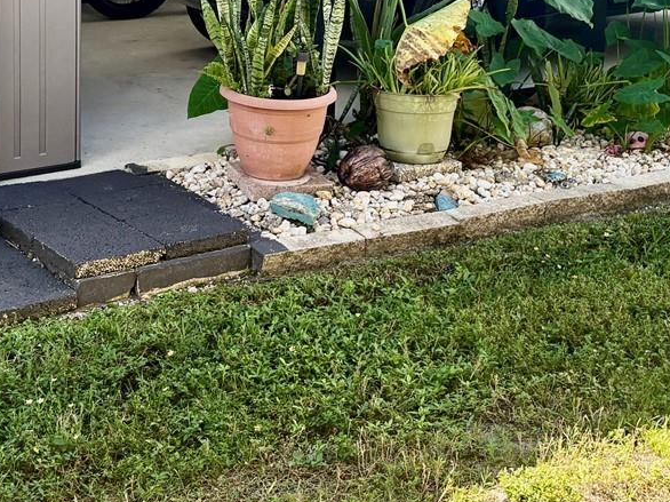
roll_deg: -0.5
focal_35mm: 71
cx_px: 277
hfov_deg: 27.4
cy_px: -6
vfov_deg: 20.0
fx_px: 1374
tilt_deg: -8.0
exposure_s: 1/1155
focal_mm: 5.96
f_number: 1.6
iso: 64
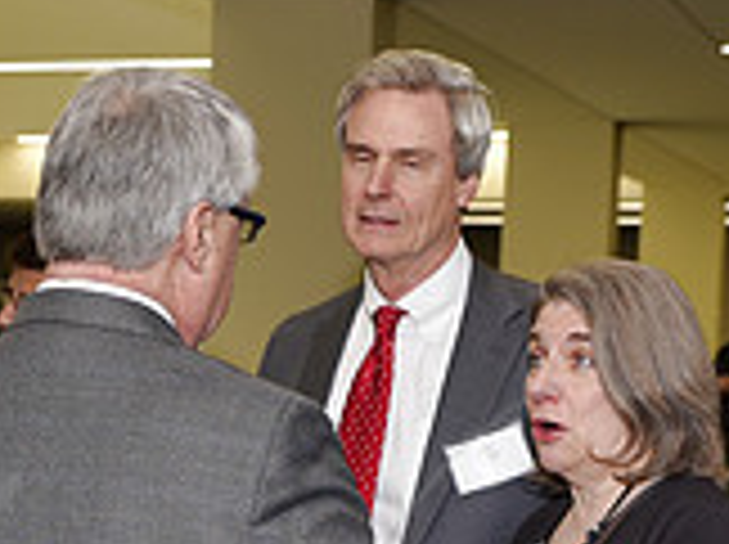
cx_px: -81
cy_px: 672
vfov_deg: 11.1
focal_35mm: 131
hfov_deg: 14.7
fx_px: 2755
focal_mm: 38
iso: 200
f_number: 5
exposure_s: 1/60
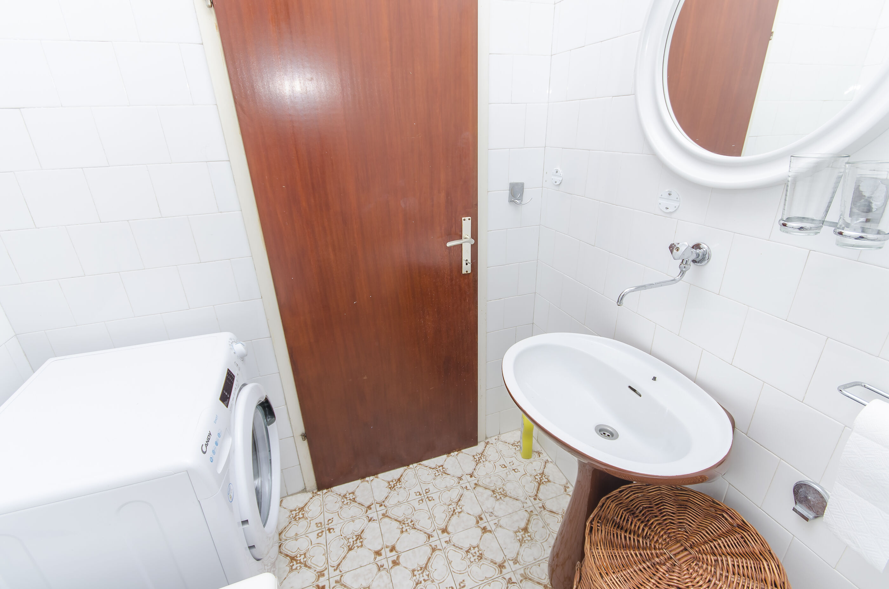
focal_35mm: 16
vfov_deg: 71.8
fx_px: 407
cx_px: 444
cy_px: 294
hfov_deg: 95.1
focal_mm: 11
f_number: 6.3
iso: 100
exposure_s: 1/100
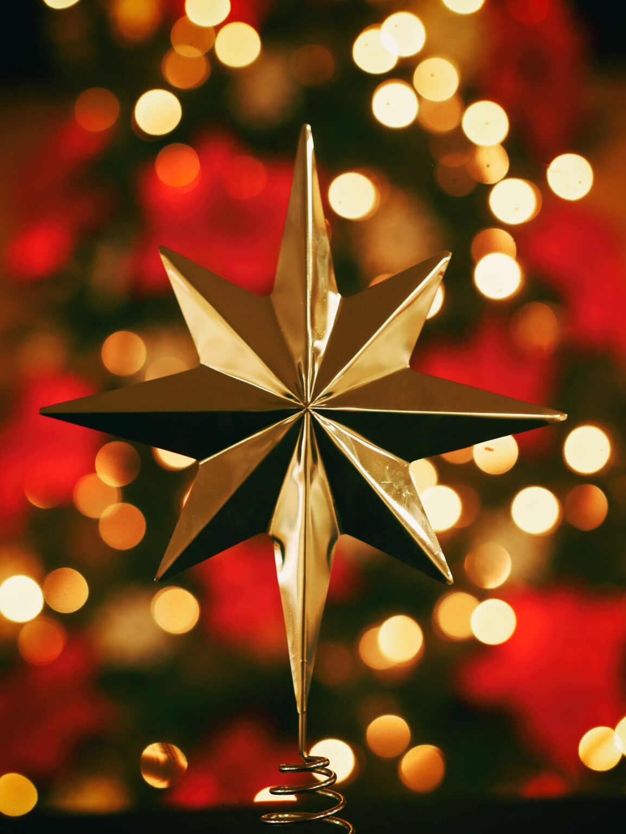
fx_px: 2169
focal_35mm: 90
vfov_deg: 21.8
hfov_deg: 16.4
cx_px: 313
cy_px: 417
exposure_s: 1/60
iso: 800
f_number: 1.8
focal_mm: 45
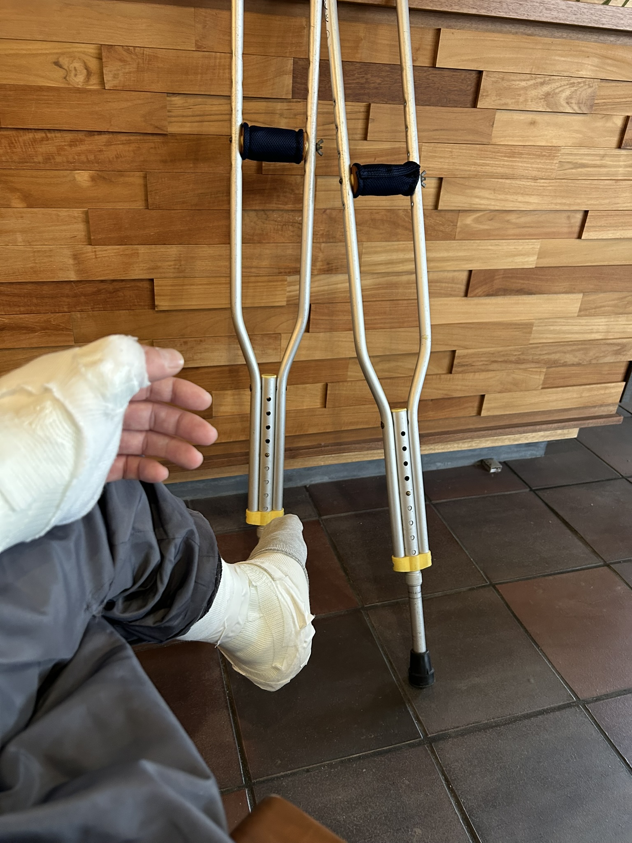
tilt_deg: -30.2
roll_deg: -3.3
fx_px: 633
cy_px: 422
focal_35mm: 26
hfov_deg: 53.1
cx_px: 316
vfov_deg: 67.3
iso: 200
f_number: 1.5
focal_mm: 5.7
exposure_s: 1/60
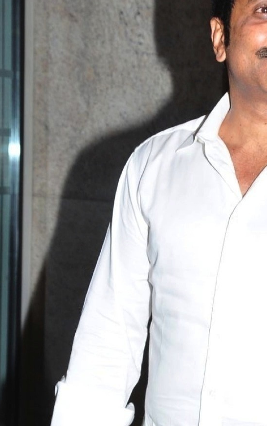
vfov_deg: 17.3
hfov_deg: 10.8
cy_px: 294
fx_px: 1396
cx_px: 253
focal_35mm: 120
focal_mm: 38
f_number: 8
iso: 320
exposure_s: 1/125
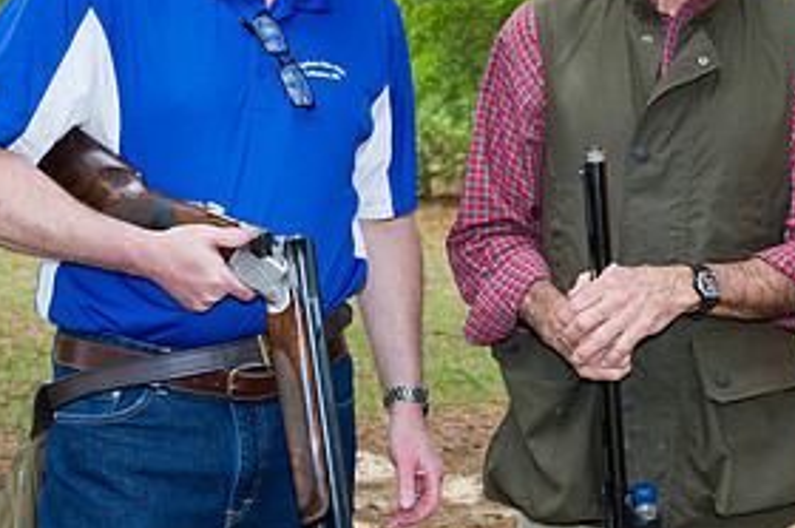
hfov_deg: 24.3
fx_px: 1831
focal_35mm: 83
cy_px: 156
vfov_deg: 16.4
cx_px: 562
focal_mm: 40
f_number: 6.3
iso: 400
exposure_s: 1/200
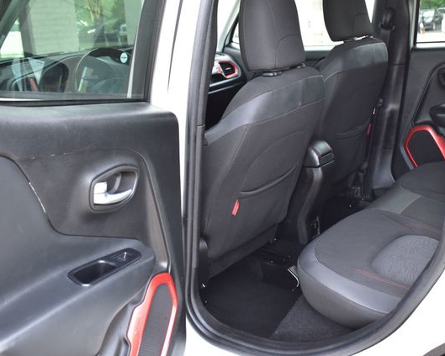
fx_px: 561
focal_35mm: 43
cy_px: 178
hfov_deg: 43.1
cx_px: 268
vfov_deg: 35.2
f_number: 6.3
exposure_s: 1/20
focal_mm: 25
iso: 400
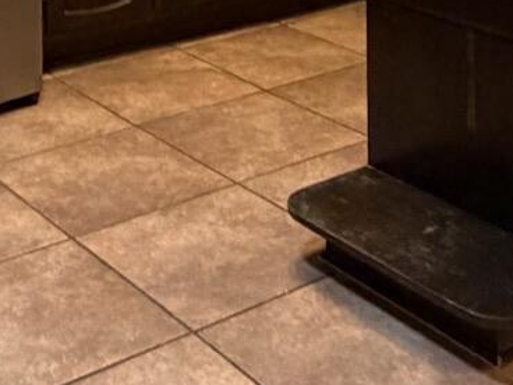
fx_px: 1156
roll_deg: -0.1
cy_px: -294
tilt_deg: -1.9
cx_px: 222
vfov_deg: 16.1
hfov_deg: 25.0
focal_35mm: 78
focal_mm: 2.22
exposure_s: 1/60
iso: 500
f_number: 2.2
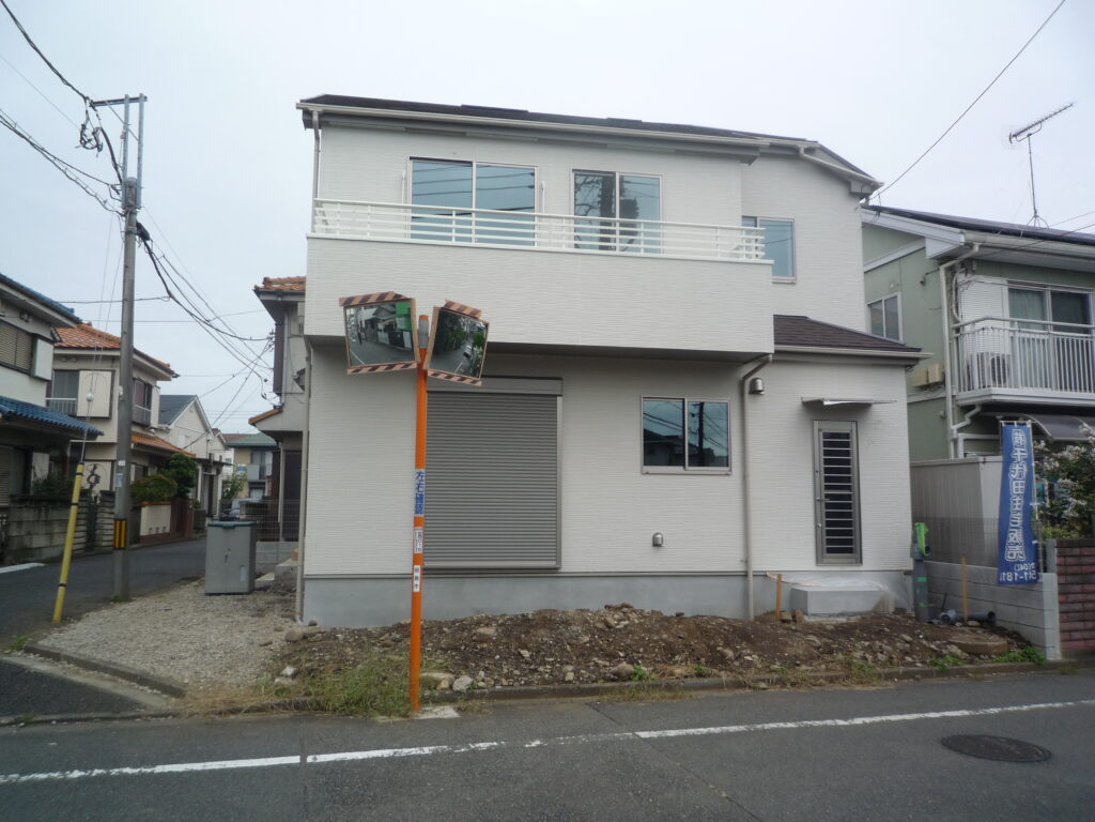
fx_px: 791
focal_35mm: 25
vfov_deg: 54.9
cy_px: 411
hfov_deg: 69.4
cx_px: 548
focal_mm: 4.4
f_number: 4
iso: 100
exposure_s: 1/640
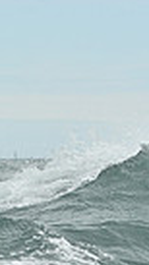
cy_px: 5
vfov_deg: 5.4
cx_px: -385
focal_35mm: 399
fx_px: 2804
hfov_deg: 3.0
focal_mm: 90
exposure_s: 1/1250
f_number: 8
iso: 320
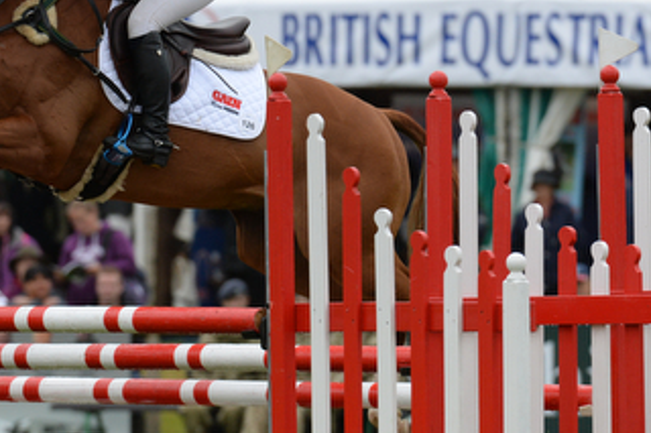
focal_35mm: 677
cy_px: 152
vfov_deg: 2.0
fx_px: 12236
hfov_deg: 3.0
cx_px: 196
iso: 1600
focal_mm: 360
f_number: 6.3
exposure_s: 1/1600
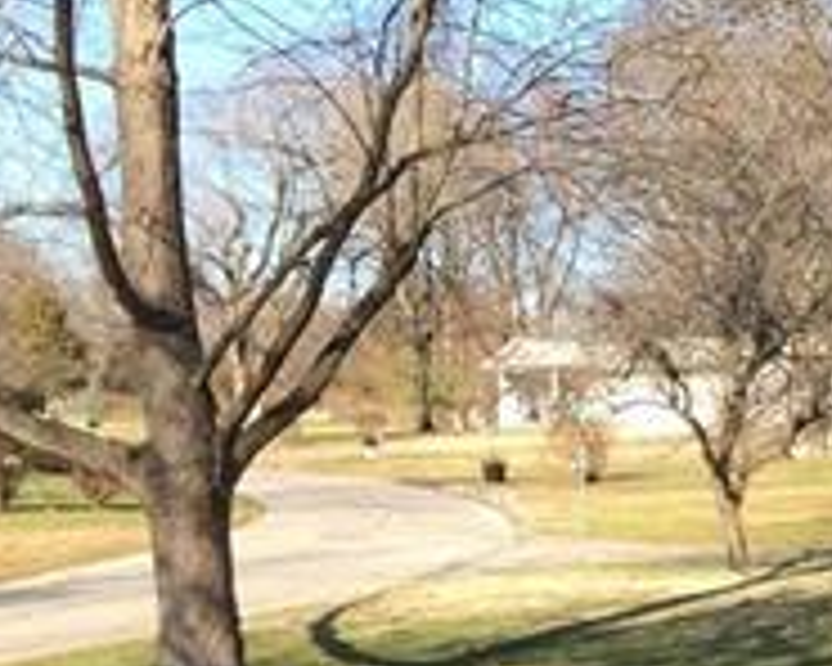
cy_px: 891
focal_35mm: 98
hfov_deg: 17.1
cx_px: 1363
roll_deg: -1.2
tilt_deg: -7.7
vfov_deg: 14.9
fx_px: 2413
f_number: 2.2
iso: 25
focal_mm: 4.15
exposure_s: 1/463
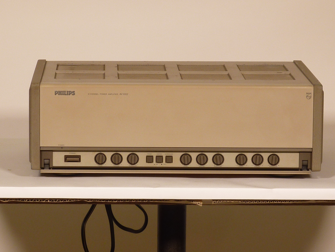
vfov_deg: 7.4
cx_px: 168
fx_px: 1936
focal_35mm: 200
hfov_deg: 9.9
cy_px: 126
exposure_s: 1/50
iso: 100
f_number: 4.4
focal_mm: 18.2
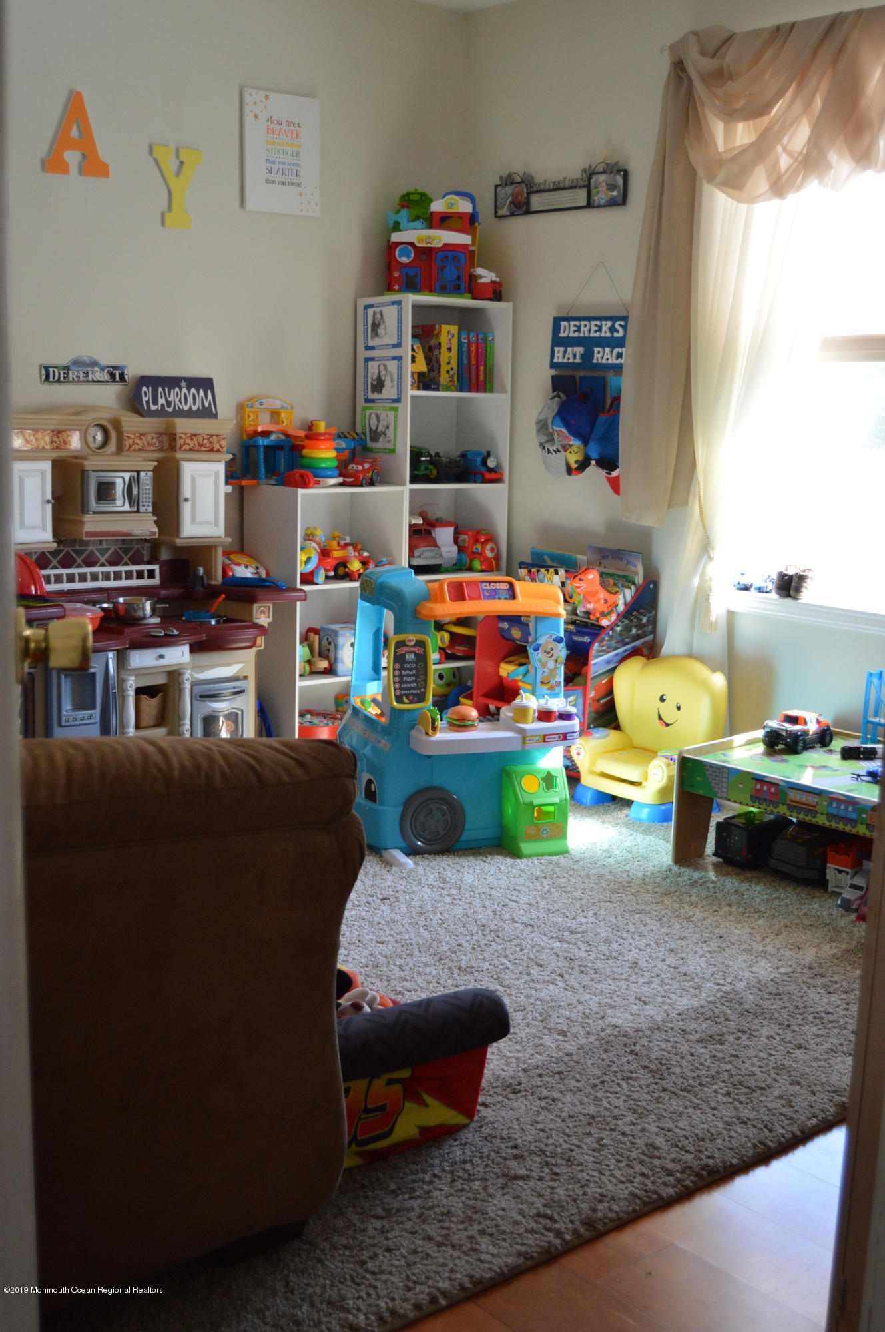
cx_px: 442
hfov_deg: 34.1
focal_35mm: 39
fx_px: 1441
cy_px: 666
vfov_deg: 49.6
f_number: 4
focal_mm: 26
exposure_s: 1/100
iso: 800
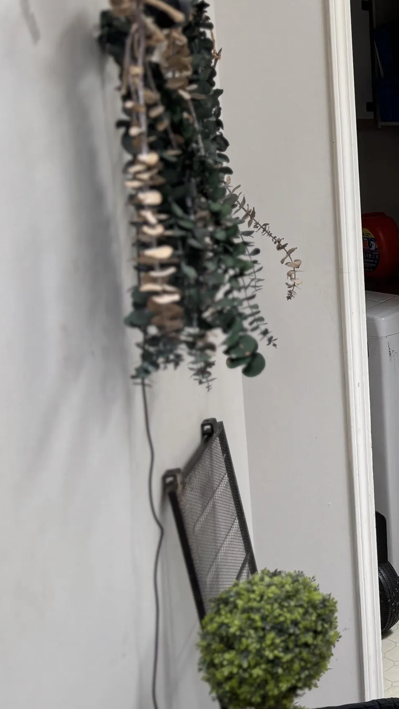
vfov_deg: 40.3
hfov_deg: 19.7
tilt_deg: -9.0
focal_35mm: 51
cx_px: 633
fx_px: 959
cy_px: 266
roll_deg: +0.4
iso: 50
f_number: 1.6
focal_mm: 5.96
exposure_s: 1/120
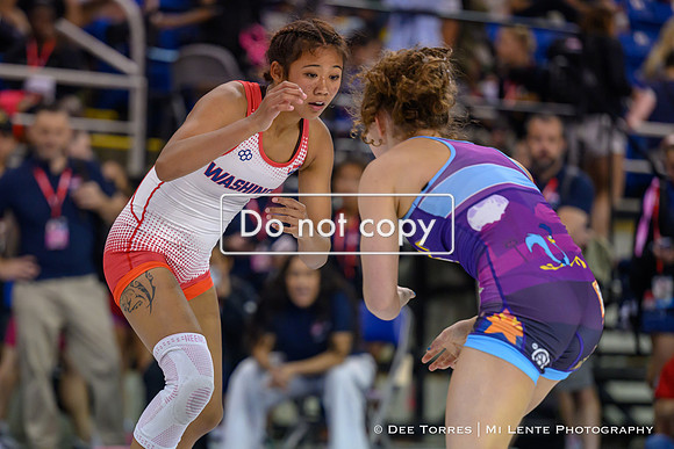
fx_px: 3771
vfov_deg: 6.8
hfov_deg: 10.2
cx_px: 243
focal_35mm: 201
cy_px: 294
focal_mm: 145
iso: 1800
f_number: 2.8
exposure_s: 1/800
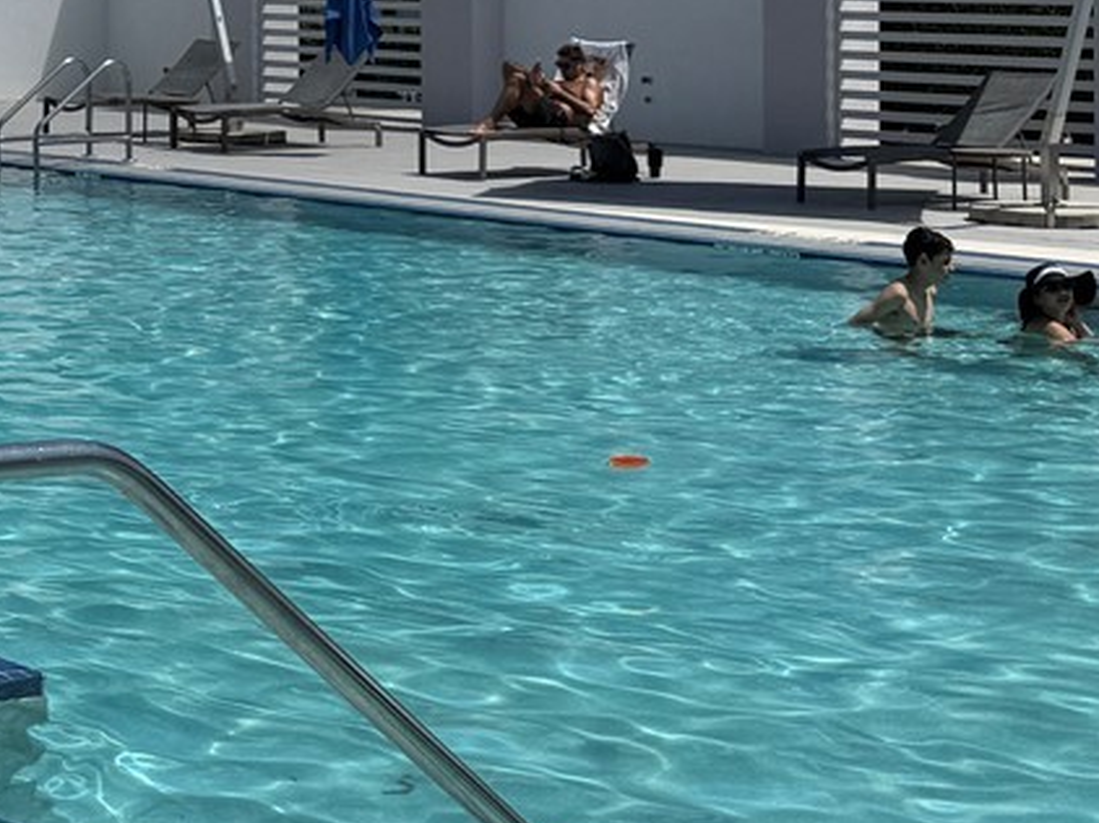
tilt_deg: +2.0
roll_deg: -0.2
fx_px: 2887
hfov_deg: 19.1
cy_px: -122
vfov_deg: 15.7
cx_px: -516
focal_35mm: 91
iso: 80
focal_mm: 6.76
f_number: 1.78
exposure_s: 1/8130
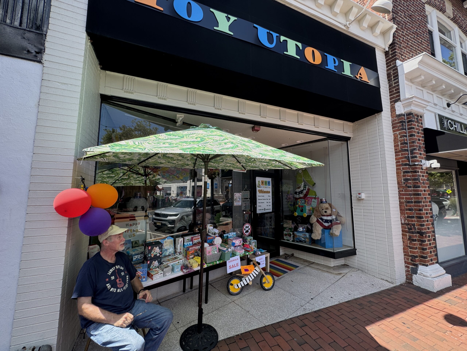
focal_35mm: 14
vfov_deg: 85.7
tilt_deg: +6.7
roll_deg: +0.4
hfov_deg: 102.1
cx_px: 234
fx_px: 189
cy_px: 176
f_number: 2.2
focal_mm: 2.22
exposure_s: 1/325
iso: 40
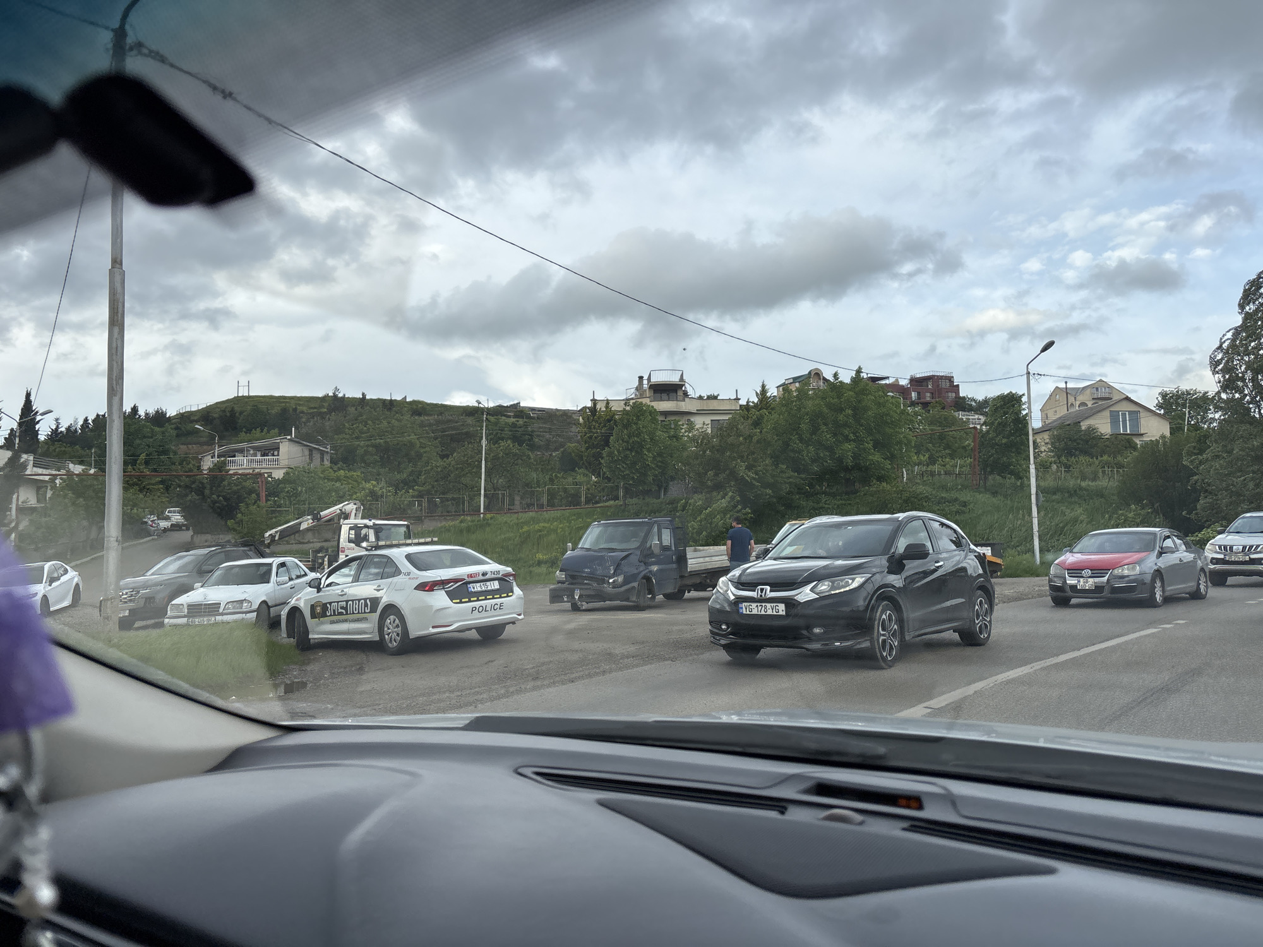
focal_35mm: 26
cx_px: 632
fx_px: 949
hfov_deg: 67.3
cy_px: 474
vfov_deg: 53.1
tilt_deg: +8.6
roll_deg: -0.7
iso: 50
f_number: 1.6
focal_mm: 5.96
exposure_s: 1/1248
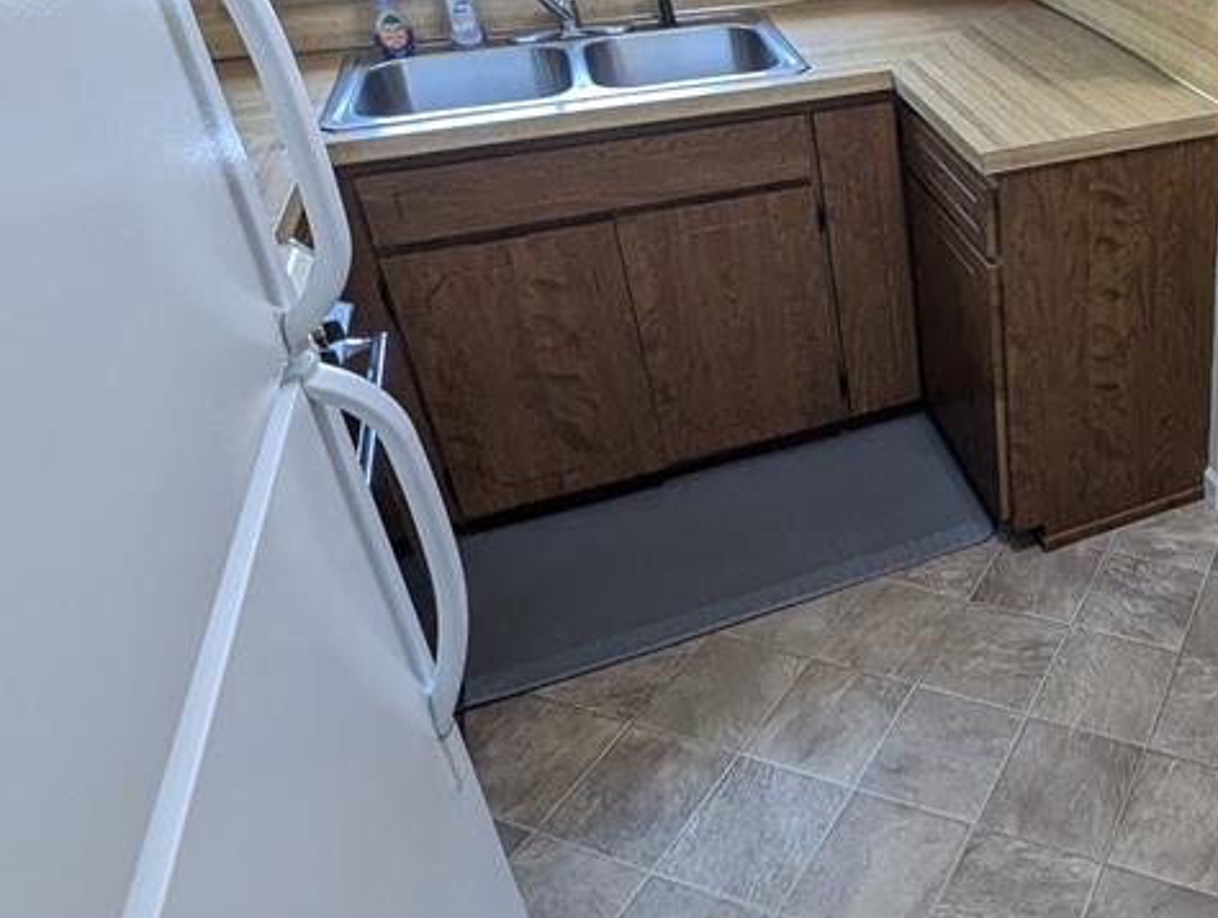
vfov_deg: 47.9
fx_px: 987
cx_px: 1146
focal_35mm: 28
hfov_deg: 53.4
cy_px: 224
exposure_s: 1/60
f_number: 2.2
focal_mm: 1.95
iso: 199
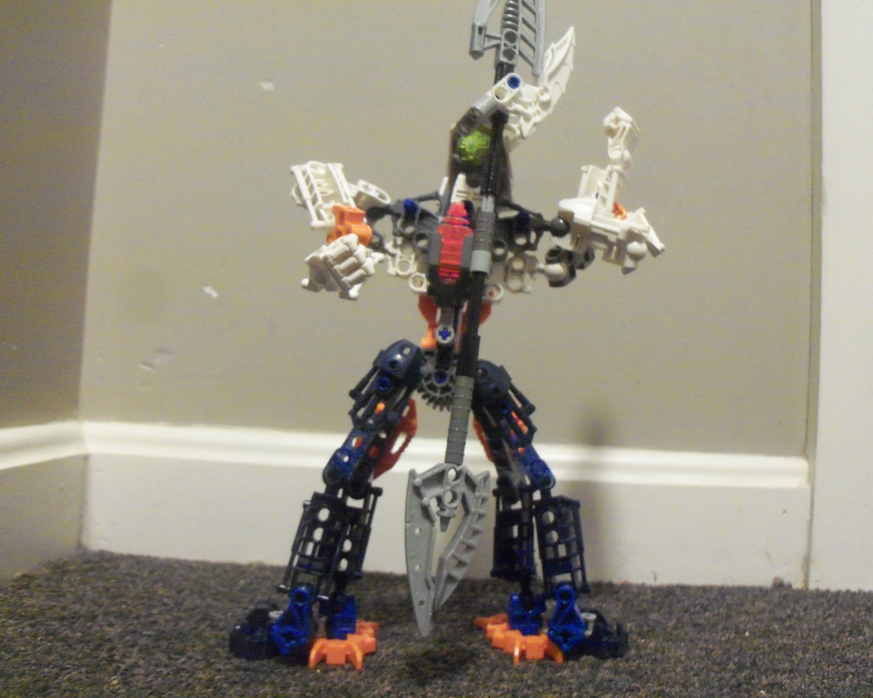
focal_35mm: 37
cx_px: 443
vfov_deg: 40.1
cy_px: 350
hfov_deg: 49.1
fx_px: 956
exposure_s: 1/2
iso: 400
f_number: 3
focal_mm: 6.3
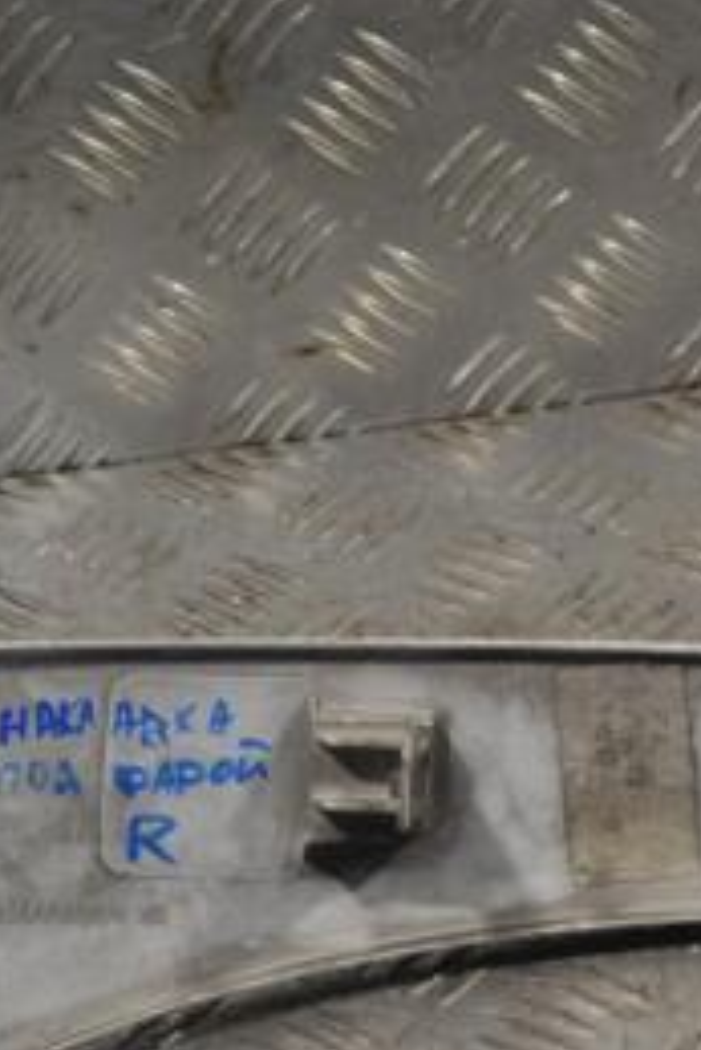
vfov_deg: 14.0
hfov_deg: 9.3
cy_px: 697
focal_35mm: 146
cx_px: 709
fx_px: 4258
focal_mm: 42
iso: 400
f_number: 5.6
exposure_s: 1/125
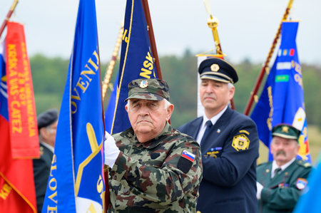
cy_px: 106
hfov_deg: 10.3
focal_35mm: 200
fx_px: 1781
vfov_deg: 6.9
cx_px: 160
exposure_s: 1/800
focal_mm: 200
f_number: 5.6
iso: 800
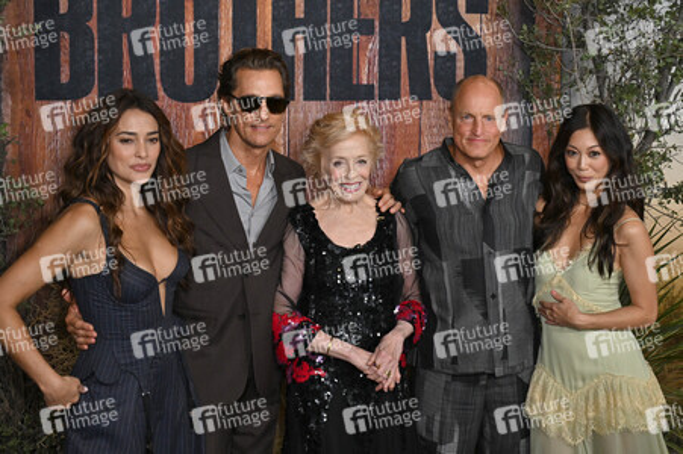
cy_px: 227
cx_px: 342
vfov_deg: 33.4
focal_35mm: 40
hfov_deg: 48.5
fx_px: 758
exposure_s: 1/250
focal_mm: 40
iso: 1000
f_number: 7.1
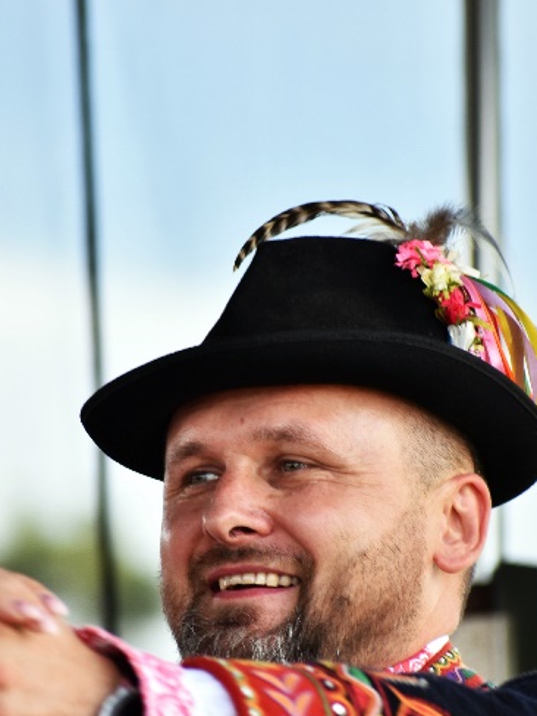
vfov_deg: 3.2
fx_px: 12700
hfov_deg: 2.4
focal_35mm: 614
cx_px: 243
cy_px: 484
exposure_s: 1/80
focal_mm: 260
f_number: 6.3
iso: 140
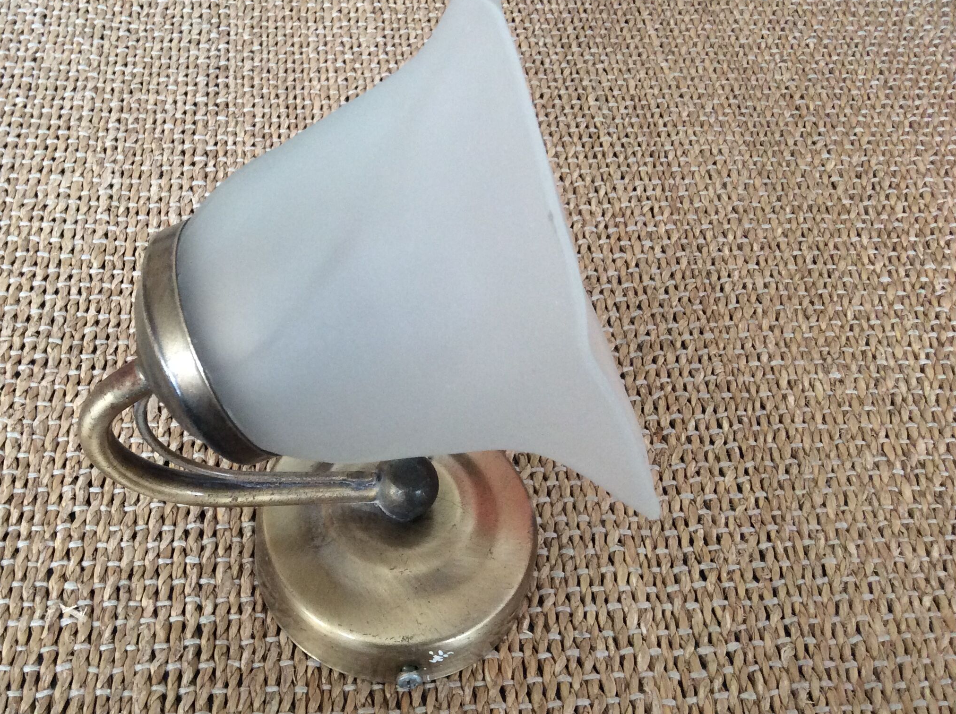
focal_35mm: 41
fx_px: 1131
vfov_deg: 35.0
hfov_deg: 45.4
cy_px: 345
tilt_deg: -50.1
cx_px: 346
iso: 125
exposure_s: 1/25
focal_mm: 3.3
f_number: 2.4
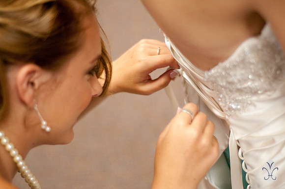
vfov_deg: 18.1
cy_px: 94
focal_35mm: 75
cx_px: 142
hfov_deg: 27.0
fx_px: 593
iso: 320
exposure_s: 1/125
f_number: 1.8
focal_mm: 50
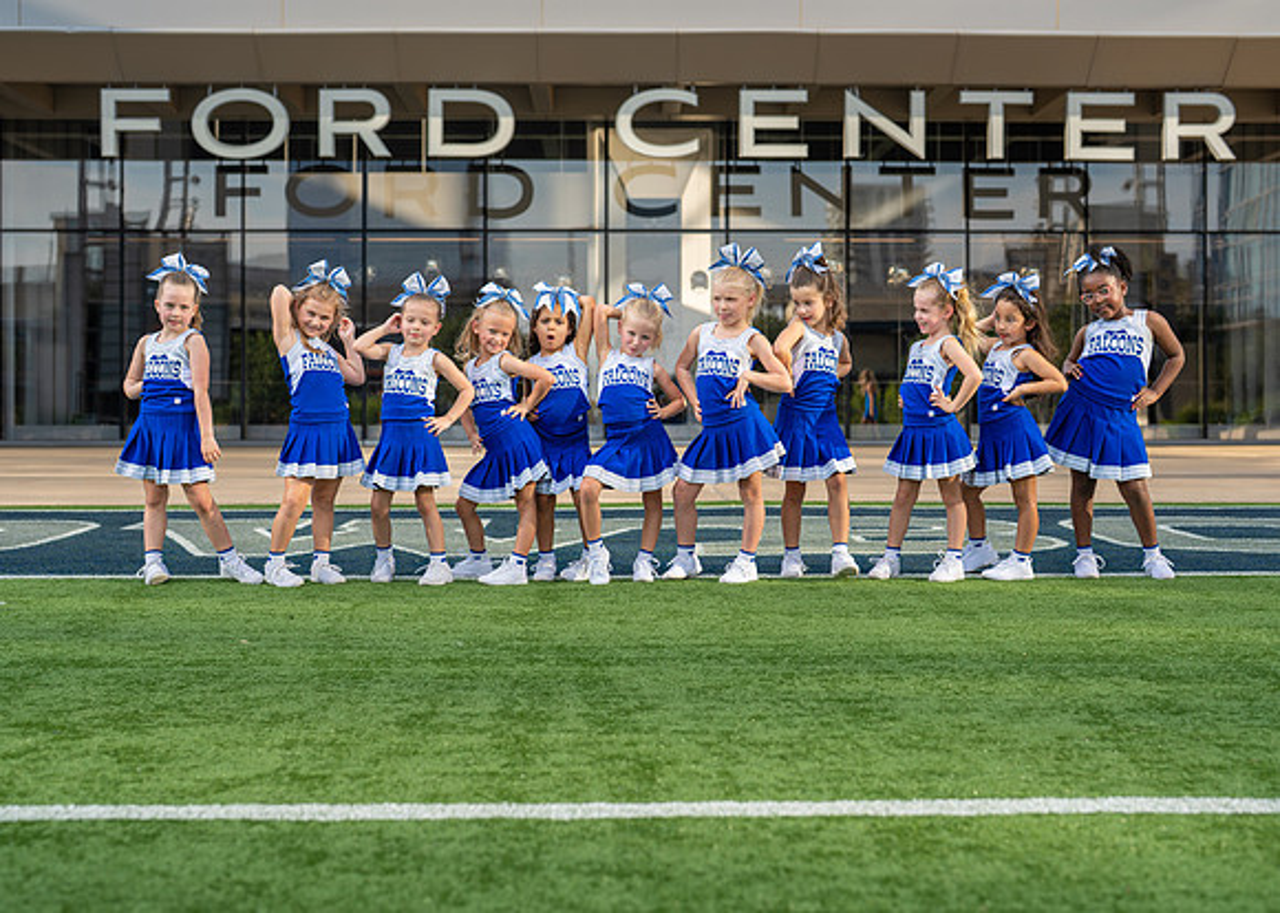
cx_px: 651
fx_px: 2143
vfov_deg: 24.1
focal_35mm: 59
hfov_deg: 33.2
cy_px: 424
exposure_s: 1/1000
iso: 125
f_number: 2.8
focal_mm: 50
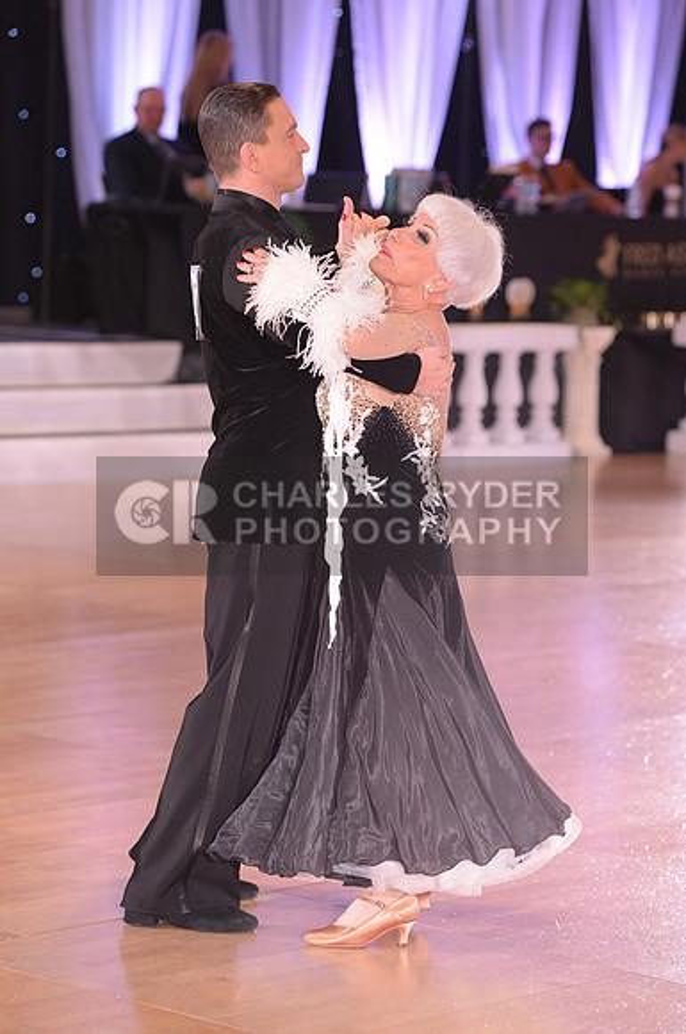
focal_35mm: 120
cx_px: 343
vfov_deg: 17.1
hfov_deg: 11.4
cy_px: 517
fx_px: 3440
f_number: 4
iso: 2000
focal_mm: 120
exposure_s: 1/250
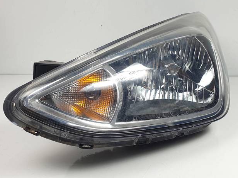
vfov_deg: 51.3
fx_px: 185
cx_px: 121
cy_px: 88
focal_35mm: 27
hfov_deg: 65.4
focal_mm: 4.3
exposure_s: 1/145
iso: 50
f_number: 2.4
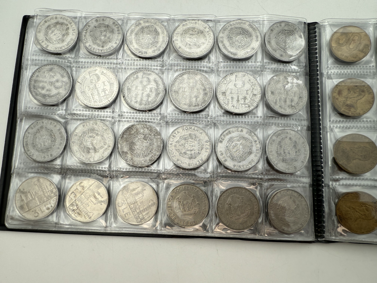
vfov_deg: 56.8
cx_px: 188
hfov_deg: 71.6
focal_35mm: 24
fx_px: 261
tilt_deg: -80.2
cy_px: 142
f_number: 2.2
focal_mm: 2.22
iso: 40
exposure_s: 1/277
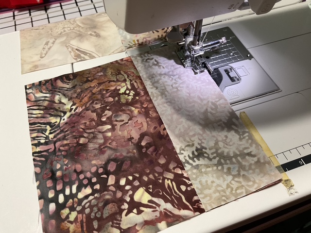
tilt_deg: -54.7
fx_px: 261
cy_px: 116
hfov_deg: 61.7
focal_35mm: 29
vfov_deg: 48.2
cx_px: 156
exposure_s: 1/60
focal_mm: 3
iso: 80
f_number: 1.8
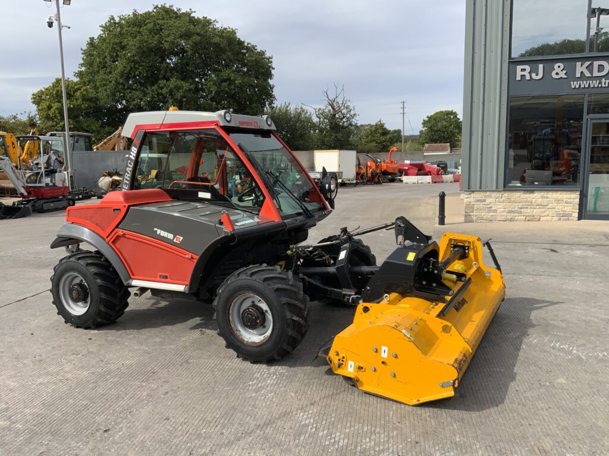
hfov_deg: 61.7
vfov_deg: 48.2
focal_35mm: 29
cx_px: 304
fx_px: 510
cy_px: 228
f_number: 1.8
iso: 16
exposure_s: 1/1577
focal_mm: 3
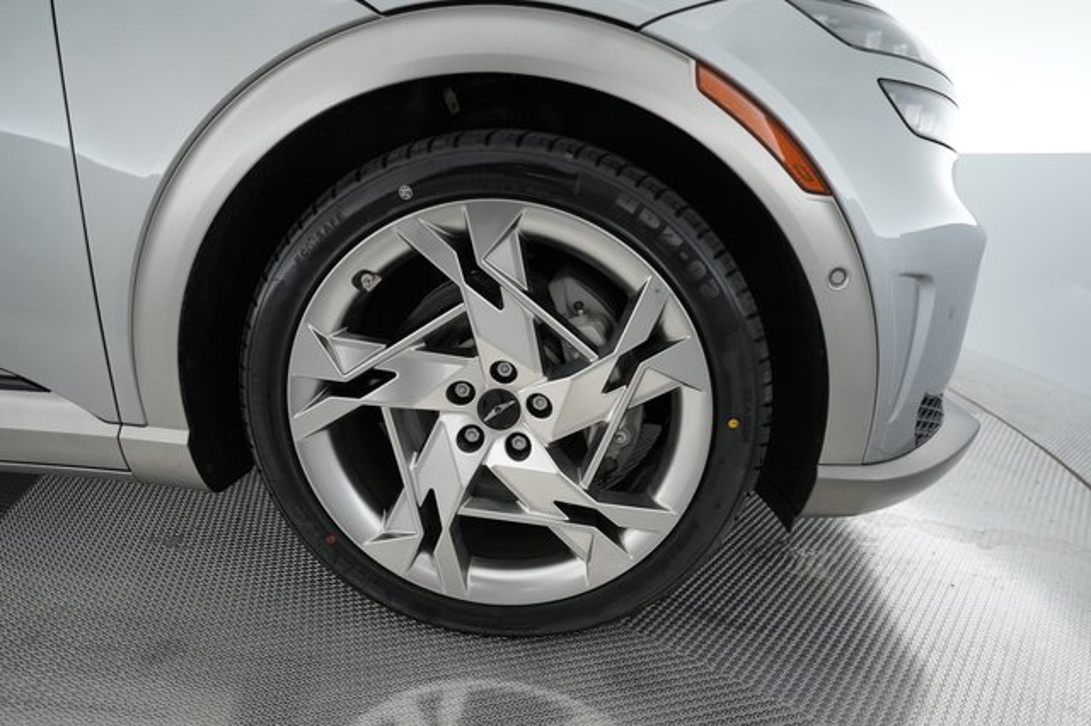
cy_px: 363
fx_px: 727
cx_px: 546
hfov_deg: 73.8
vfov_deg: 53.1
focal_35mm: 24
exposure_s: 1/250
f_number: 2.8
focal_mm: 24
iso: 2500
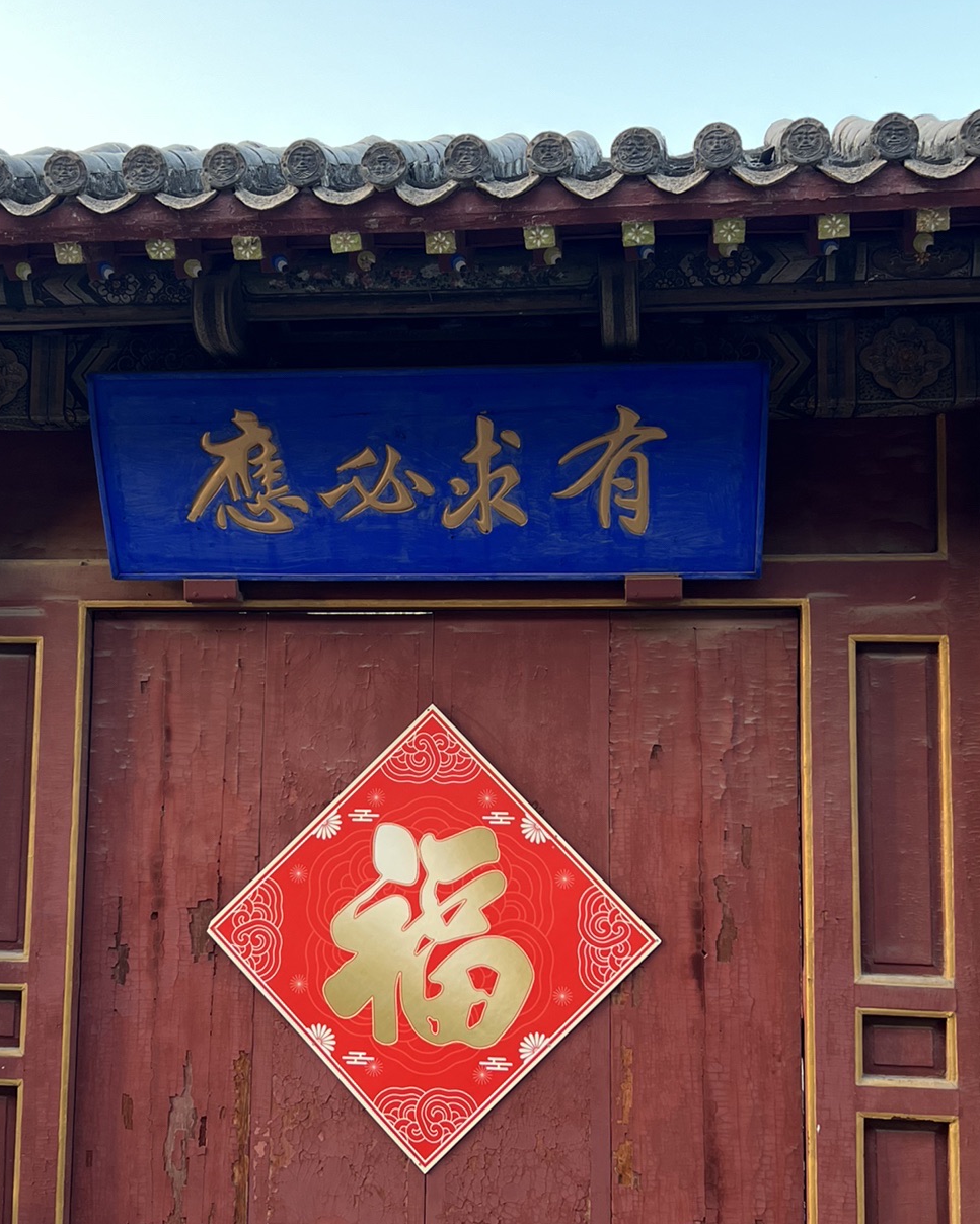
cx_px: 449
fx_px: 1522
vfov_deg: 43.8
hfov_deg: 35.7
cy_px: 672
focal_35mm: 42
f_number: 1.5
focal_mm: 5.7
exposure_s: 1/121
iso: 50
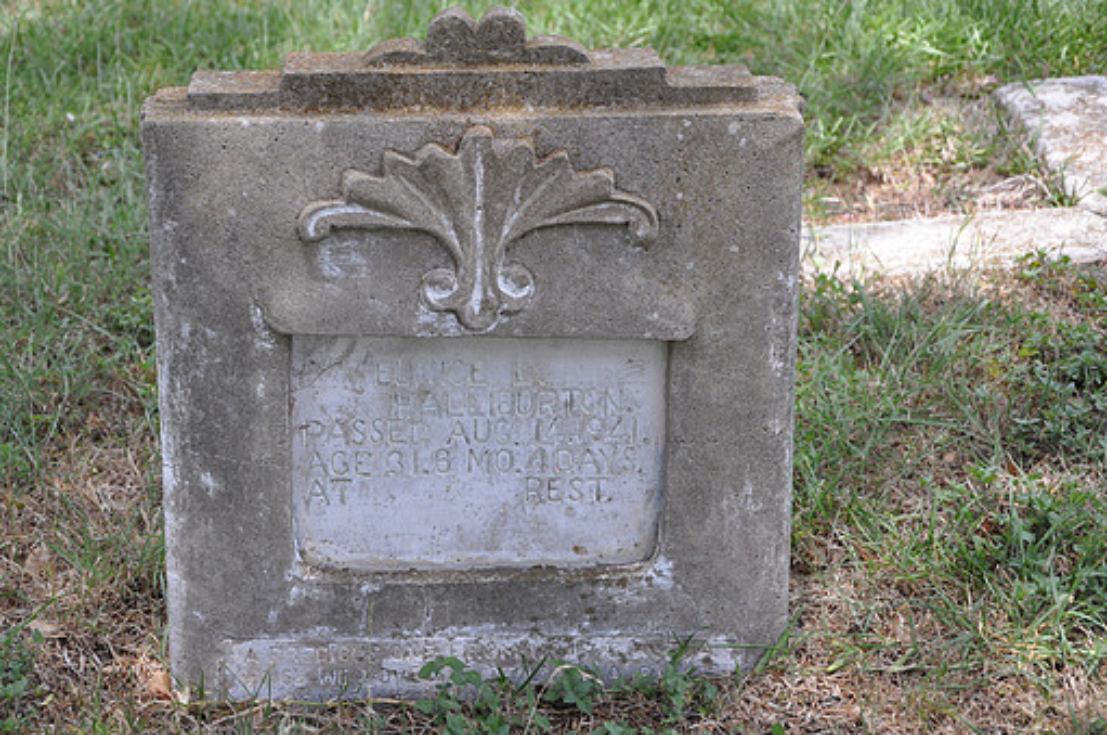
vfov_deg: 17.8
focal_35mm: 77
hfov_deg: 26.5
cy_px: 365
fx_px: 2351
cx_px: 503
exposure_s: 1/125
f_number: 5.6
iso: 280
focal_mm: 45
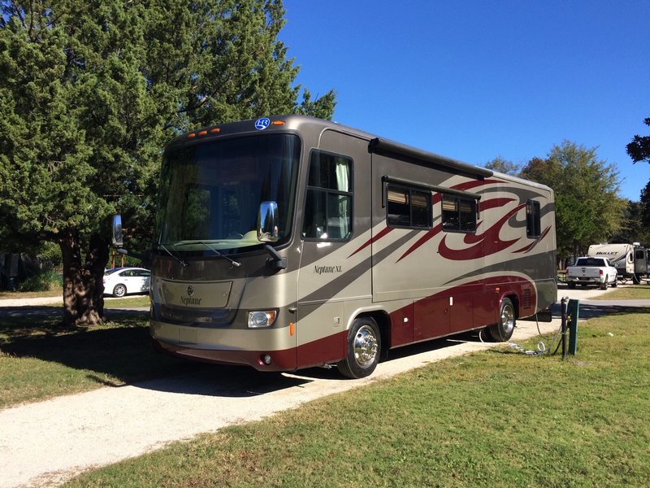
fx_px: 545
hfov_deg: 61.7
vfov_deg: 48.2
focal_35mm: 29
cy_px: 244
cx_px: 325
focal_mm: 4.15
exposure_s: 1/1786
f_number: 2.2
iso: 32
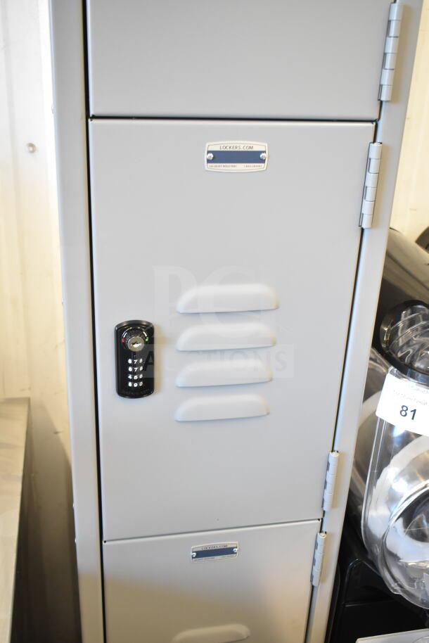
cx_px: 214
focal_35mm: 38
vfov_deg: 51.3
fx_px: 670
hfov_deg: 35.5
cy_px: 322
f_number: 4
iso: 1600
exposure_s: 1/60
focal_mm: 25
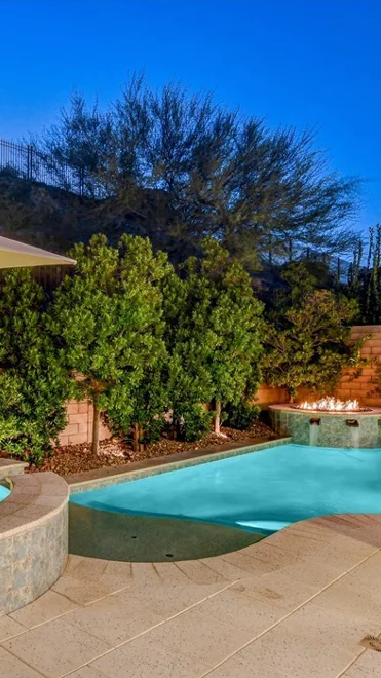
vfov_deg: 71.9
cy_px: 349
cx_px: 49
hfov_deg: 41.4
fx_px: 467
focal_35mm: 26
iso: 800
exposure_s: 1/2
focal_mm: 11
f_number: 9
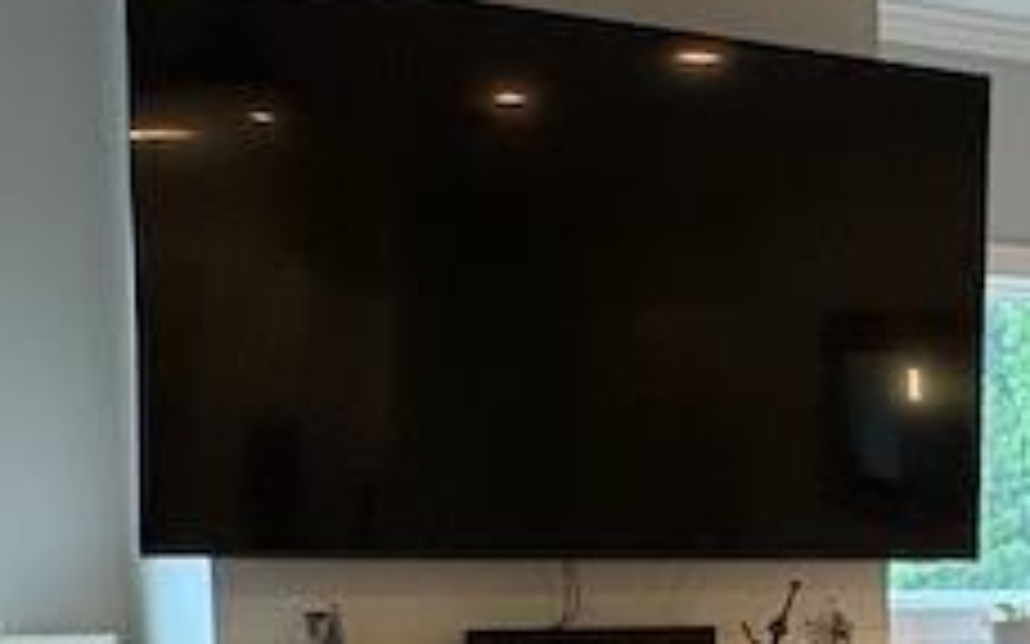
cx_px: 922
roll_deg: +1.2
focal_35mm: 83
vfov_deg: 15.1
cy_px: 802
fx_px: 2329
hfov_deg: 24.2
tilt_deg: -4.0
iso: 250
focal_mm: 2.22
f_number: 2.2
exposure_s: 1/60
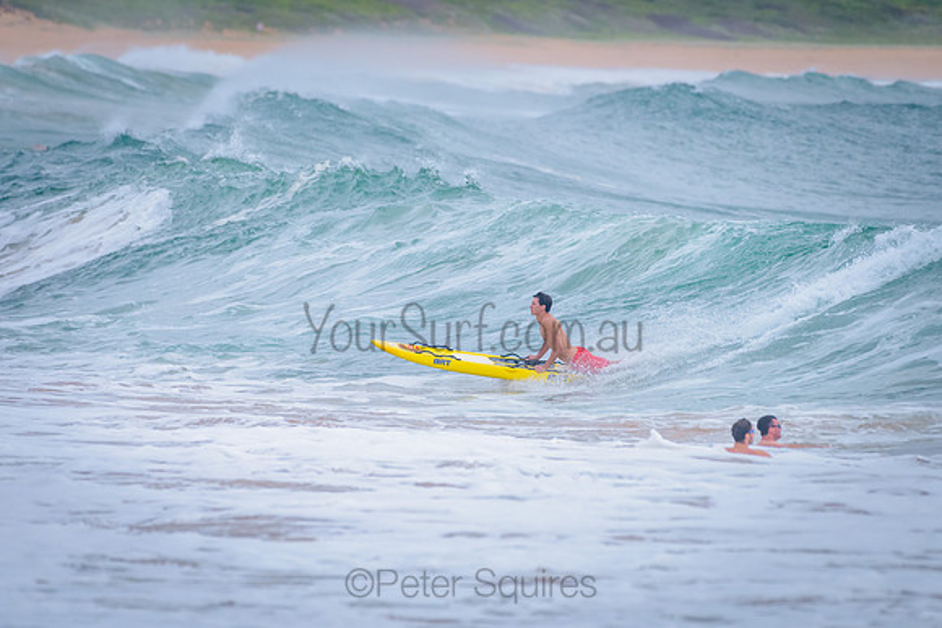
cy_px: 324
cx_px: 467
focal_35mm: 613
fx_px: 16041
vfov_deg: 2.2
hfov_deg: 3.4
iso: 800
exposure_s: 1/2000
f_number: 6.3
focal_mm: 500
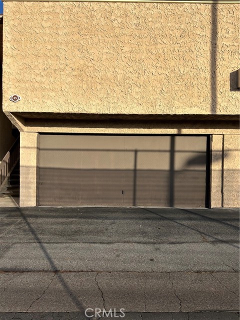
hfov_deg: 53.1
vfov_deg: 67.3
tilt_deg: -0.8
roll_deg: -0.4
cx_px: 120
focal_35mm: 26
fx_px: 240
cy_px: 160
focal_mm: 5.7
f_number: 1.5
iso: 50
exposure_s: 1/3704
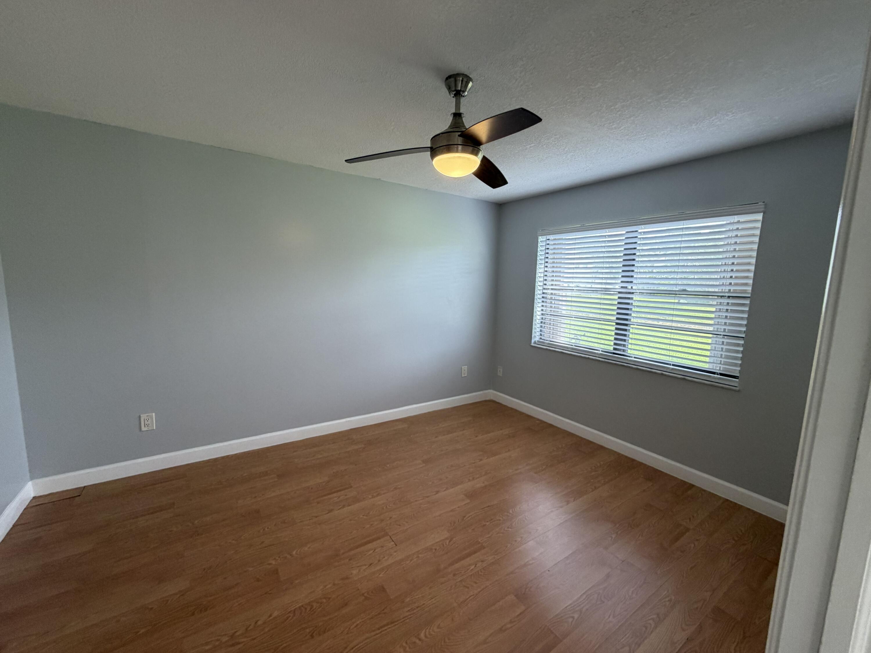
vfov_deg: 85.7
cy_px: 326
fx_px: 352
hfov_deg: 102.1
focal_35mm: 14
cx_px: 436
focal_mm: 2.22
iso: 160
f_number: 2.2
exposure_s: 1/120
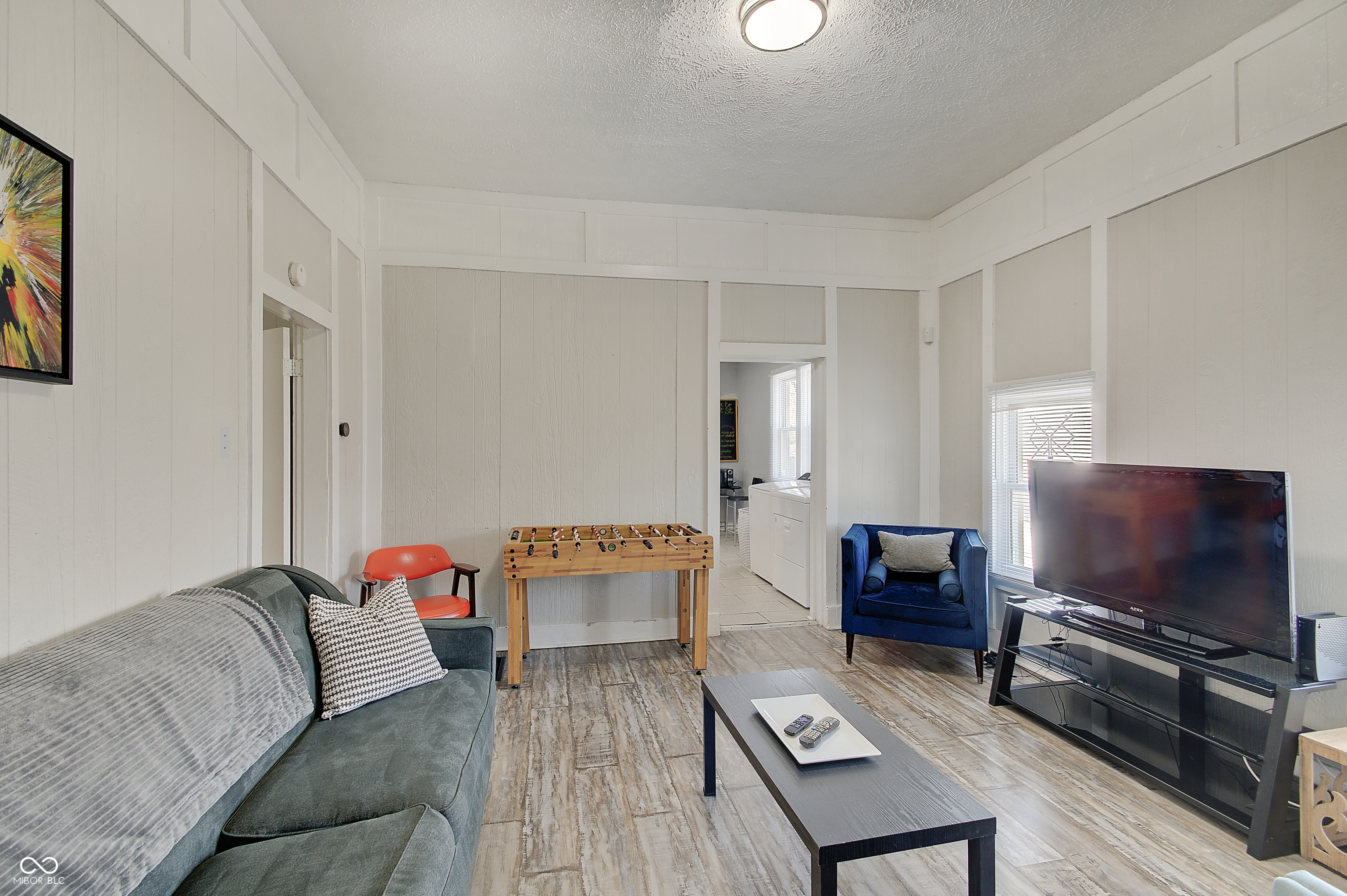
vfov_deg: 77.2
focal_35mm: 15
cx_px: 674
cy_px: 448
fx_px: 561
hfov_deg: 100.4
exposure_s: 1/6
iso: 250
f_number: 9
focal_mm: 10
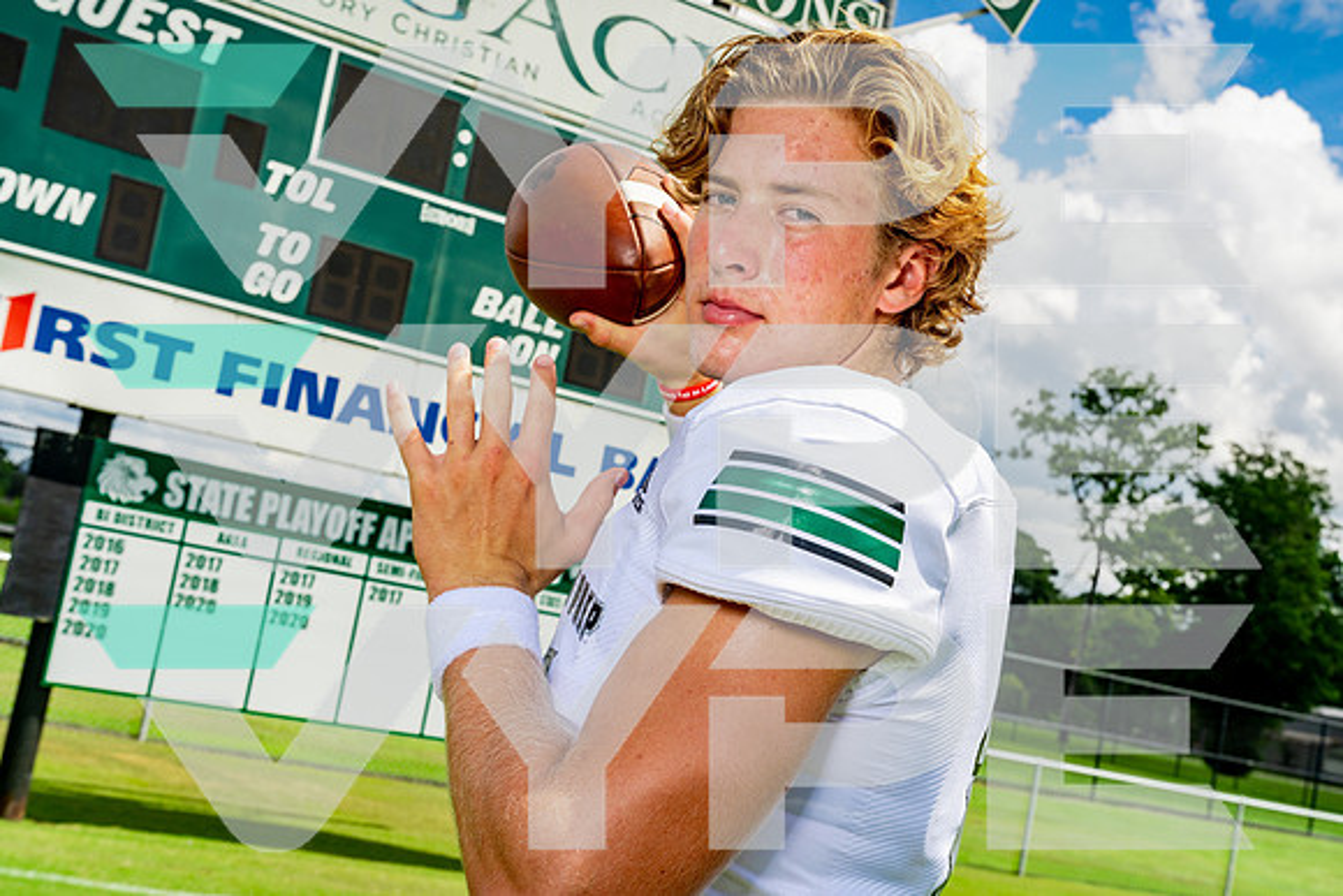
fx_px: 1791
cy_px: 448
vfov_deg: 28.1
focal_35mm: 48
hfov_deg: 41.1
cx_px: 672
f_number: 11
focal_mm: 48
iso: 200
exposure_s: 1/250
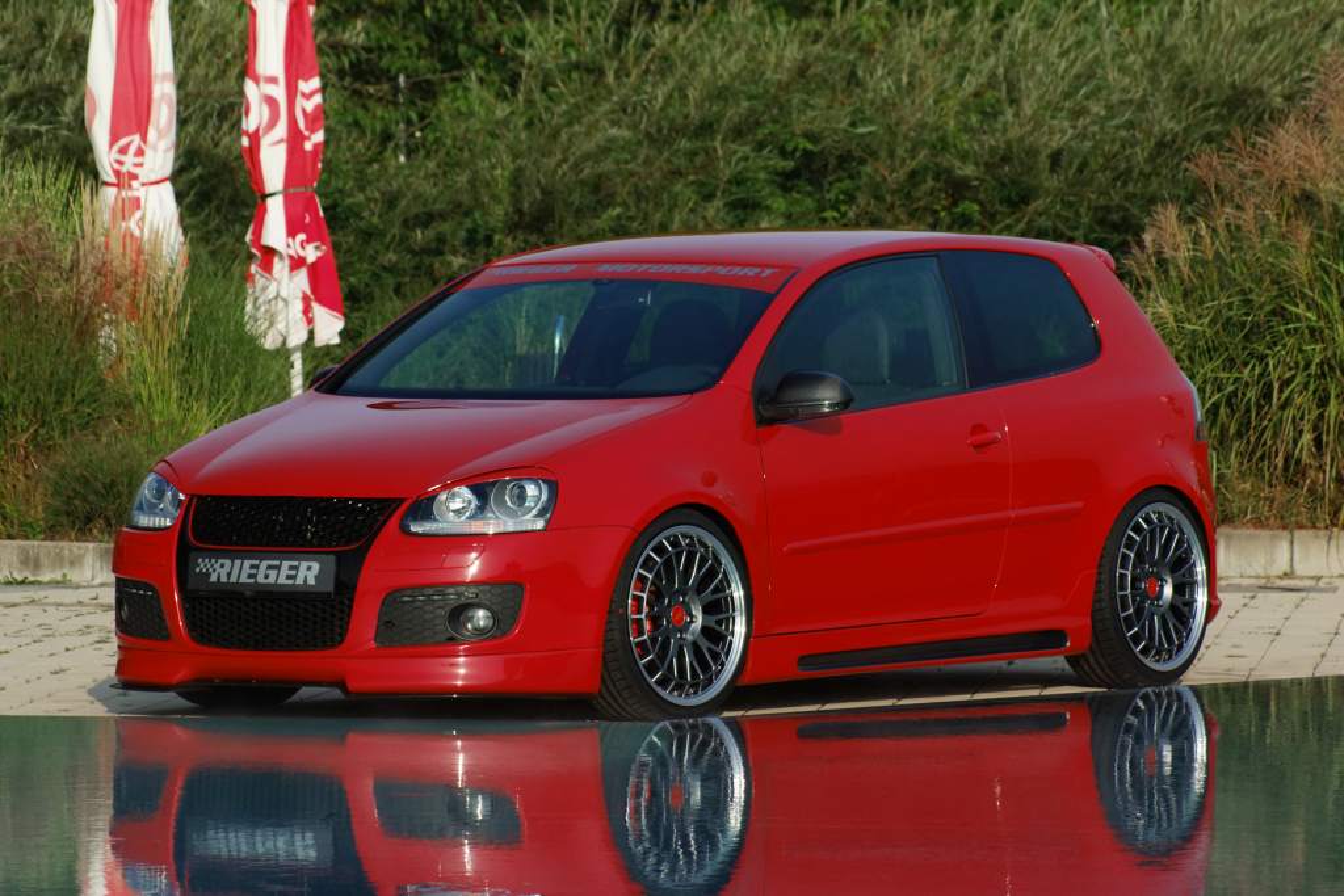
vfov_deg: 5.7
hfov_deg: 8.6
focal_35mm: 240
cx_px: 672
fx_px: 8961
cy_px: 448
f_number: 9
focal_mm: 160
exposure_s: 1/500
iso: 800
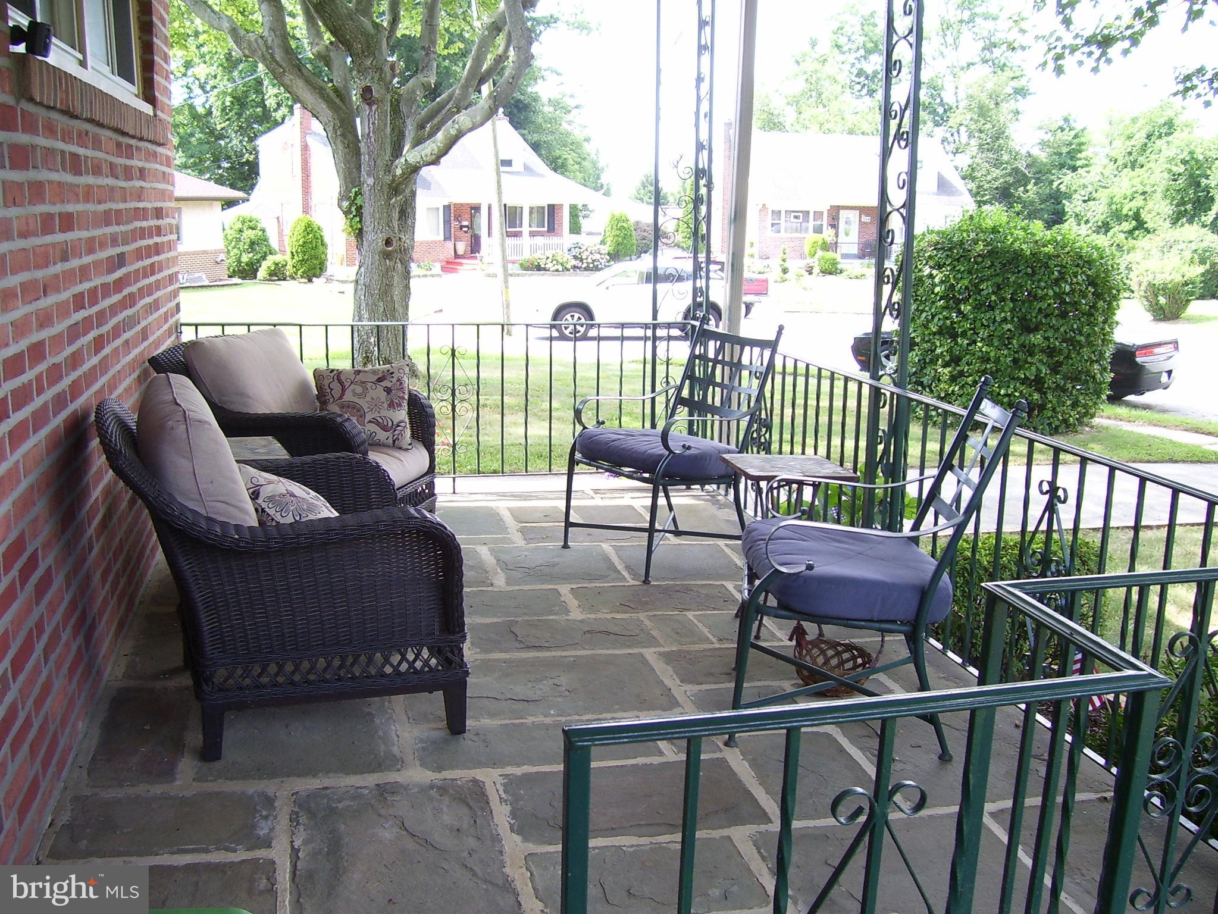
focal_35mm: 34
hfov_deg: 53.9
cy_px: 457
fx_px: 1197
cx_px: 609
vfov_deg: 41.8
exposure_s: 1/90
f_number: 2.7
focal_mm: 5.6
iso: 80
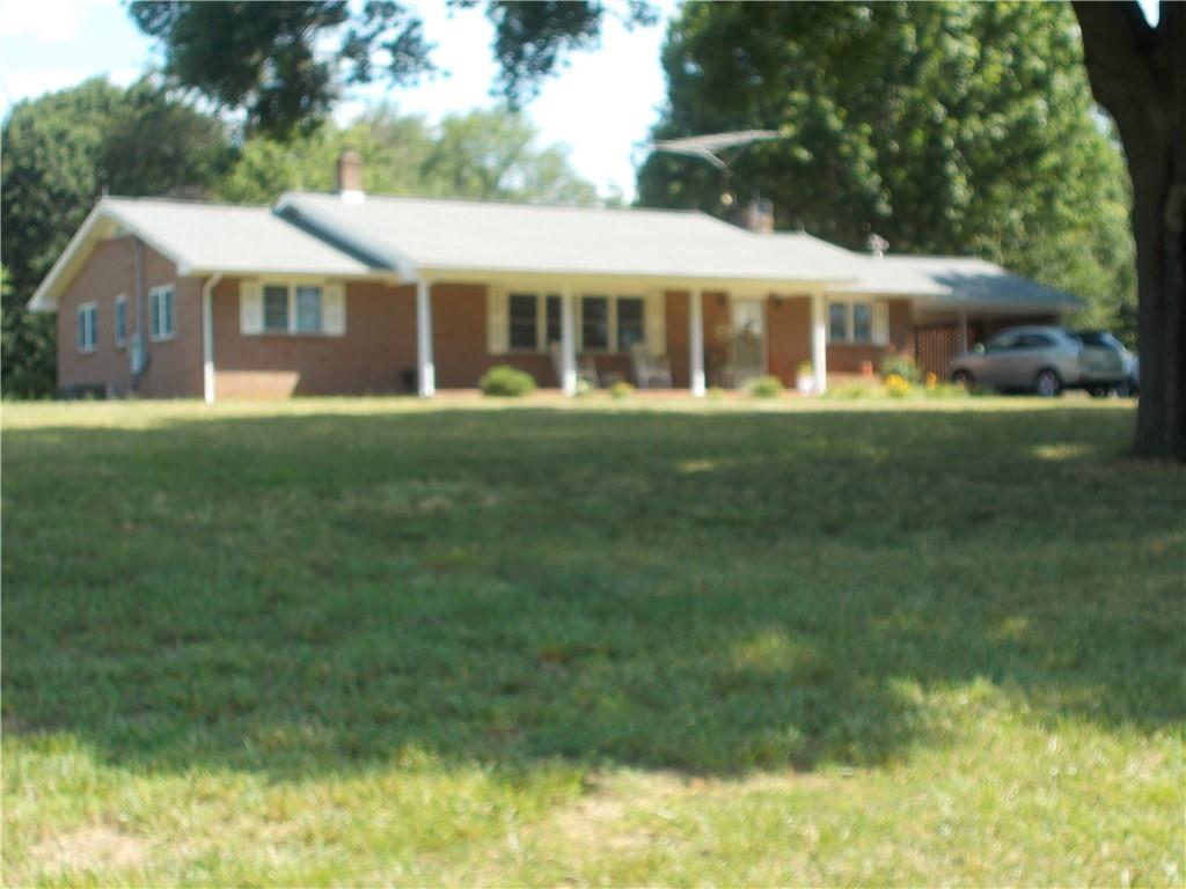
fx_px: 1987
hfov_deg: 33.2
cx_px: 593
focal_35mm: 58
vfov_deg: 25.2
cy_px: 444
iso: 80
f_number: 4.9
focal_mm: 10.3
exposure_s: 1/125
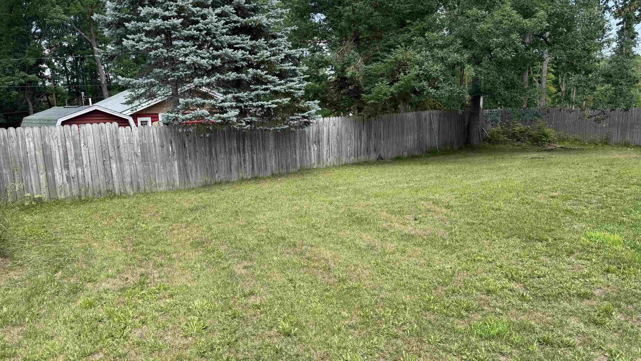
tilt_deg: -8.4
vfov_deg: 42.9
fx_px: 459
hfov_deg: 69.9
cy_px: 178
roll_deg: +1.3
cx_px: 321
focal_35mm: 27
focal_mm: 6.76
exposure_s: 1/765
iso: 80
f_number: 1.78
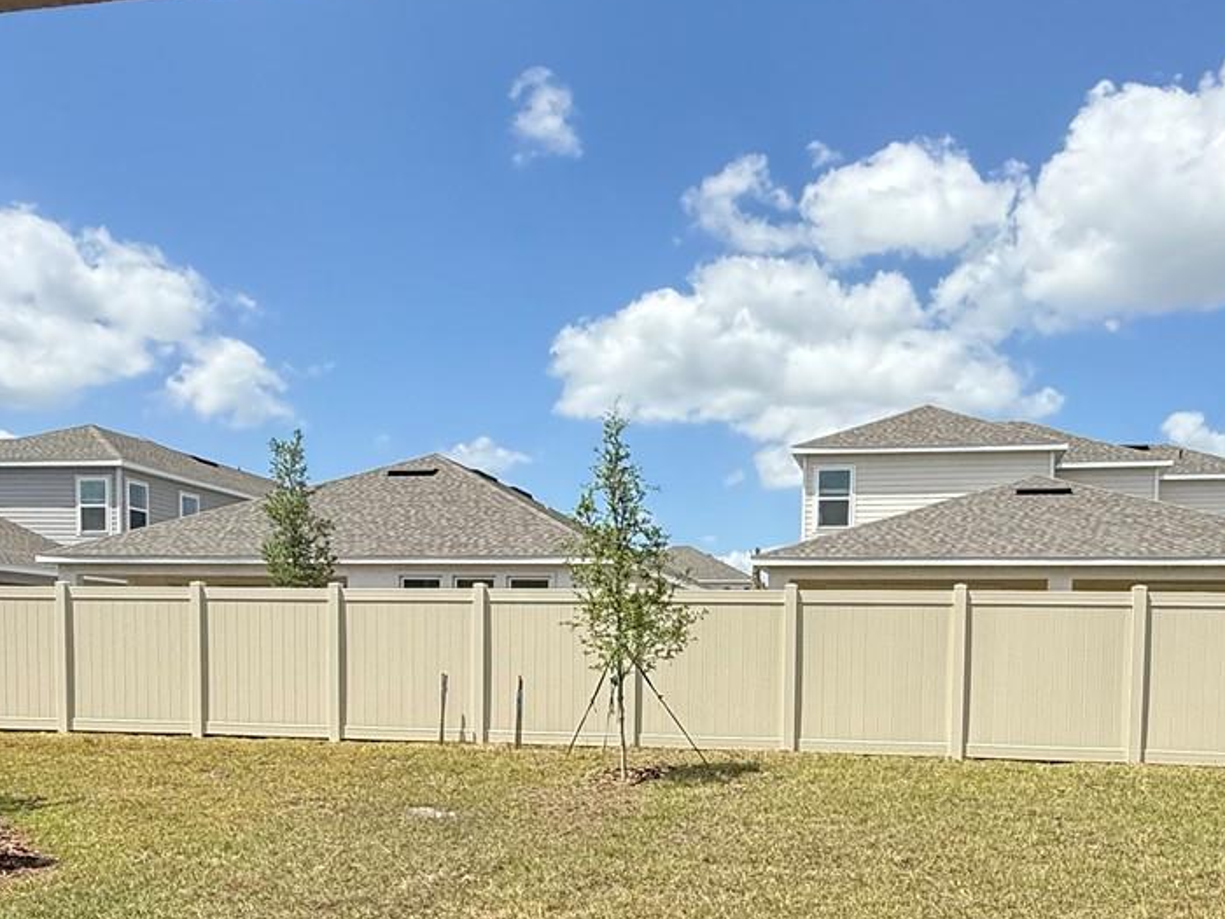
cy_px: 718
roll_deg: -0.3
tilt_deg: -2.0
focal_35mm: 32
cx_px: 714
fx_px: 1132
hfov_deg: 56.5
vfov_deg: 42.4
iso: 50
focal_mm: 2.22
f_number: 2.2
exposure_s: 1/3125
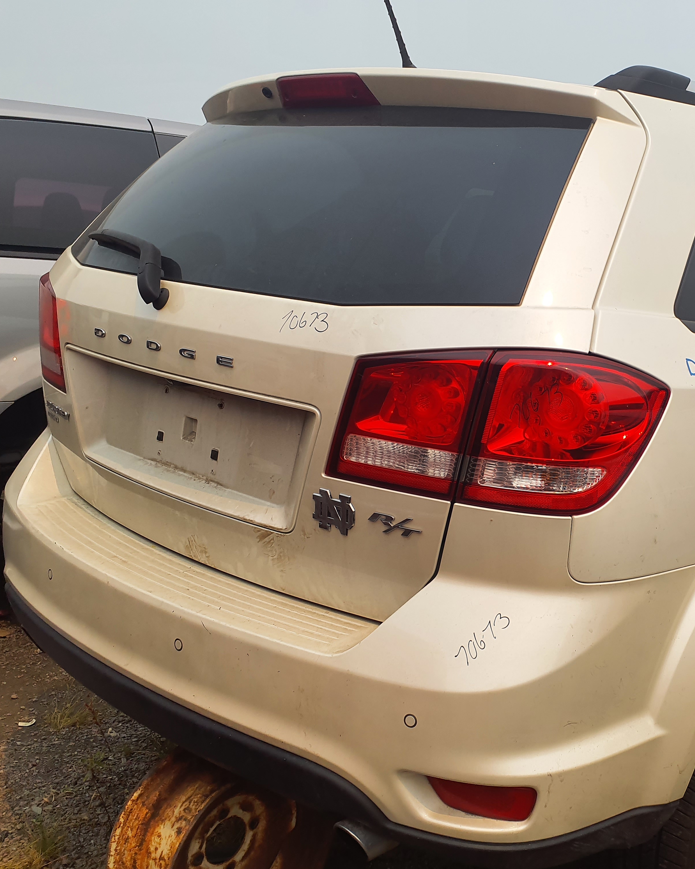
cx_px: 562
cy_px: 443
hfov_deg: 39.4
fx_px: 926
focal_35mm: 36
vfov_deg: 50.3
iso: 40
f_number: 1.9
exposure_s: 1/2424
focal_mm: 3.58
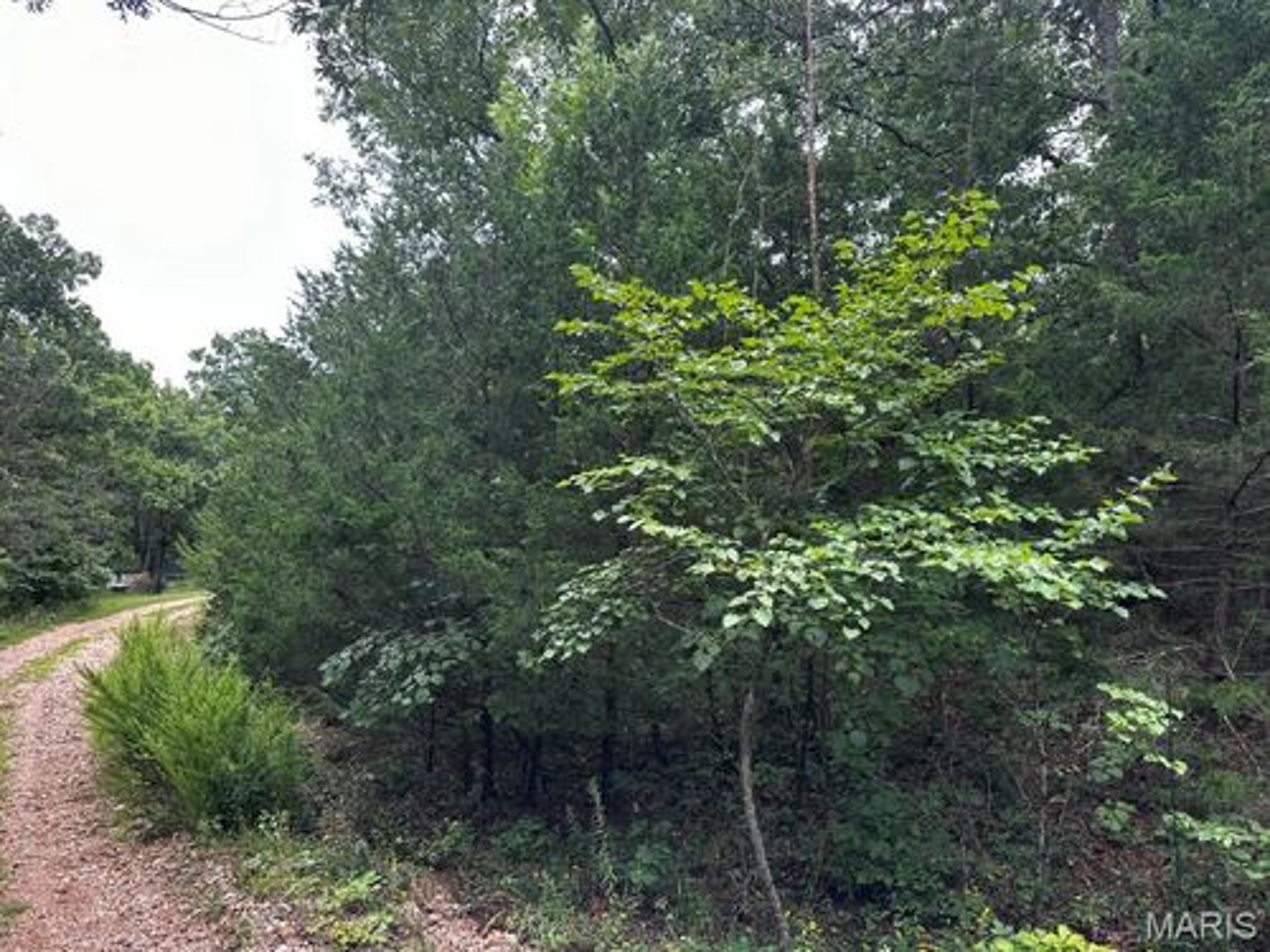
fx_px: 881
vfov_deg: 56.8
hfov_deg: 71.6
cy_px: 476
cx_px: 635
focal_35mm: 24
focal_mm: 6.86
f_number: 1.78
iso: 80
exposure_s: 1/121
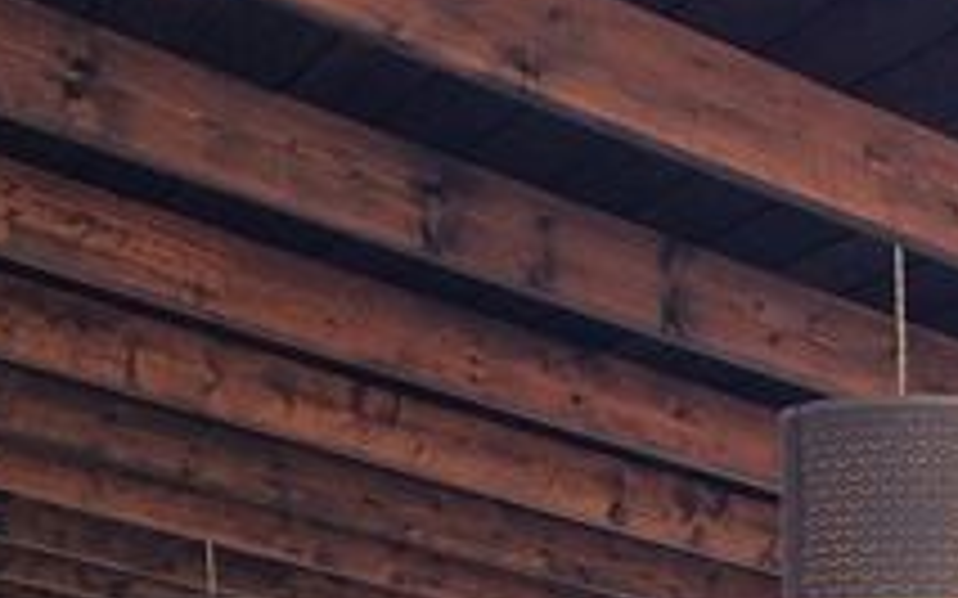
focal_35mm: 84
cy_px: 1043
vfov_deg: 14.0
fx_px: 2193
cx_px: 803
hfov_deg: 24.2
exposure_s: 1/211
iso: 50
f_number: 1.8
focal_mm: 6.7
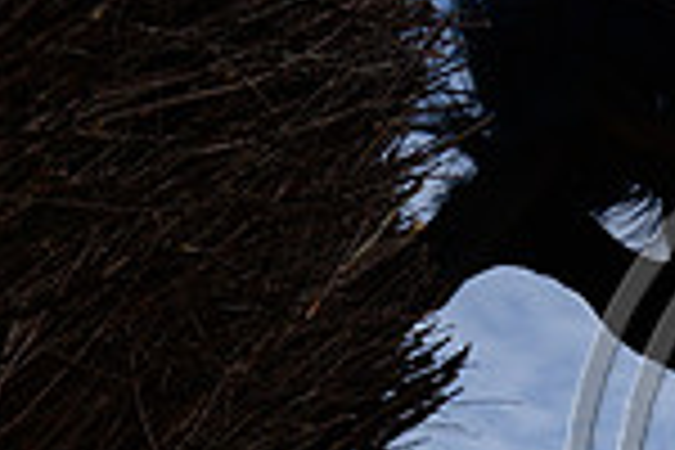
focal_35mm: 62
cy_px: 454
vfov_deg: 21.1
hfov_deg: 25.5
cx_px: 976
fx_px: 1162
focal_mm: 16
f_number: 10
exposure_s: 1/3200
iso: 1600
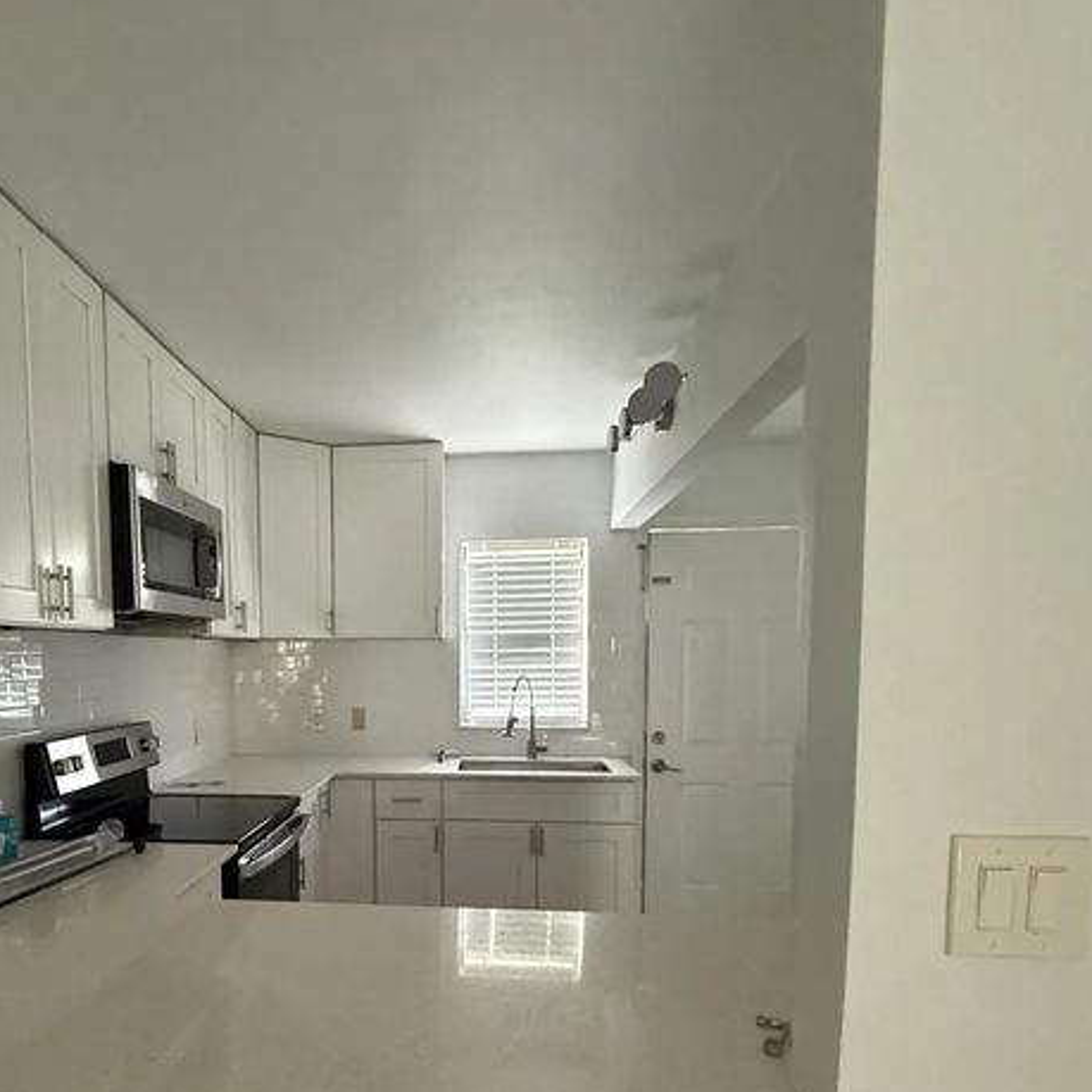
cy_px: 729
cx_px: 376
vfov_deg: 65.5
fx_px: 821
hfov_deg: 65.7
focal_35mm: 23
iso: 800
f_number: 2.2
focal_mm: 2.22
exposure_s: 1/60
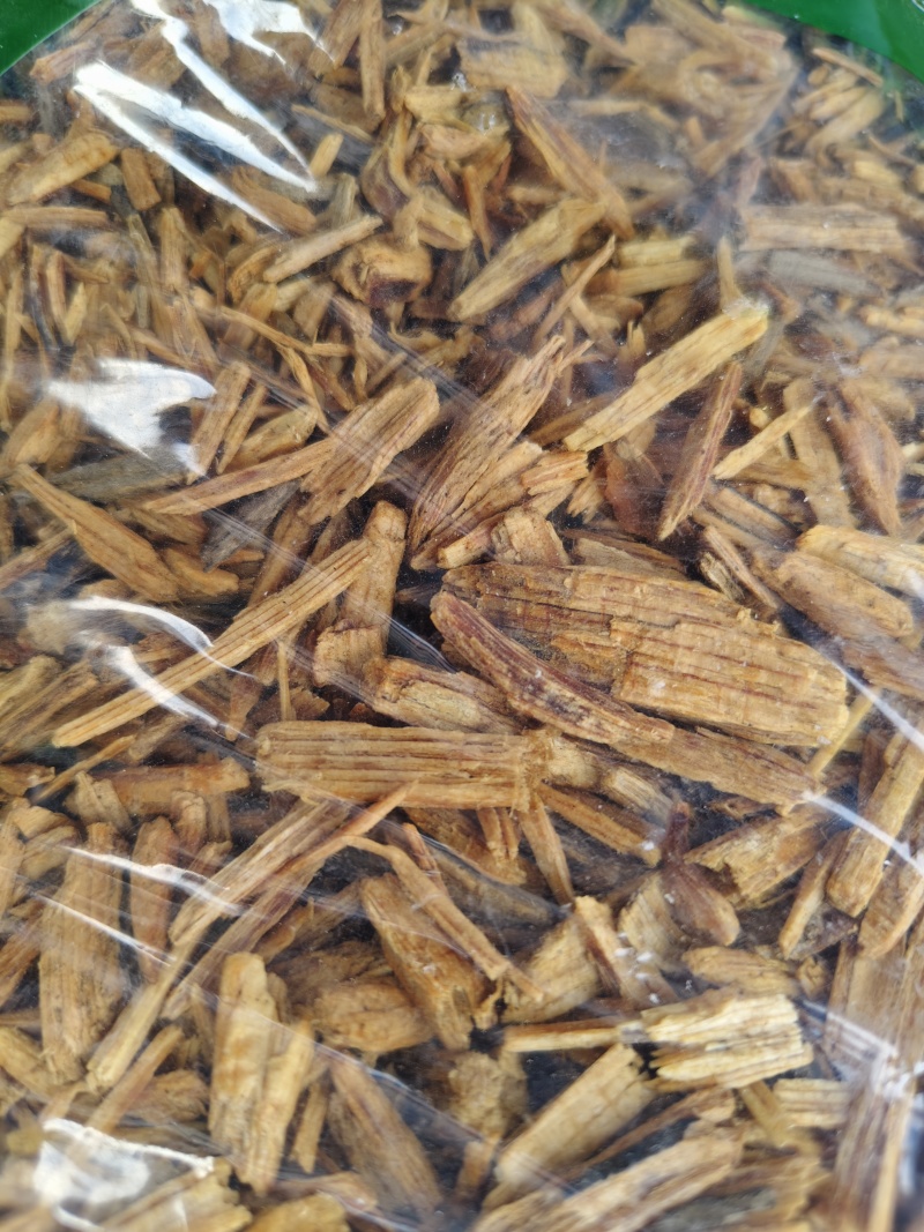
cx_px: 462
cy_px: 616
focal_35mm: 23
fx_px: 819
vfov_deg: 73.9
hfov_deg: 58.9
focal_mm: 5.56
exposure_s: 1/146
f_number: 1.88
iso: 71
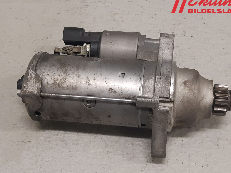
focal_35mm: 29
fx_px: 194
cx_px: 120
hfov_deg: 61.6
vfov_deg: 48.2
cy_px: 88
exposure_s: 1/50
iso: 125
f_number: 1.7
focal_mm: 3.93
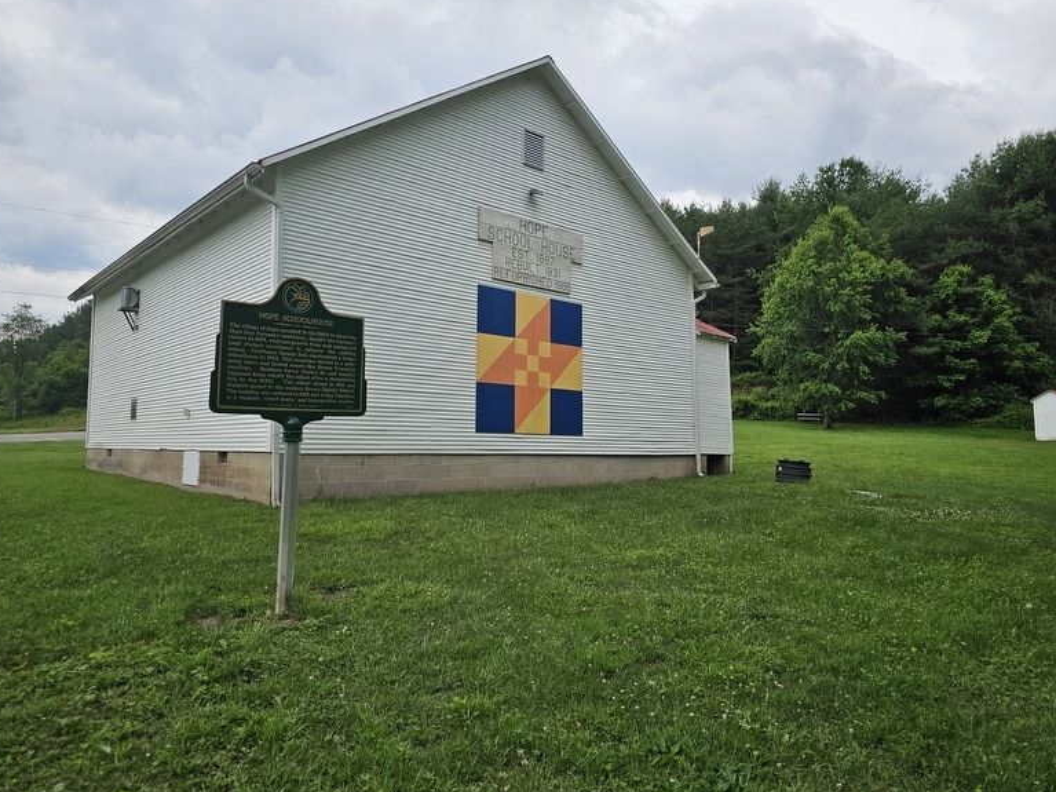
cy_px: 383
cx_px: 530
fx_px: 732
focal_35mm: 24
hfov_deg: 71.6
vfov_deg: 56.8
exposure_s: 1/1160
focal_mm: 6.3
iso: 20
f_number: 1.7
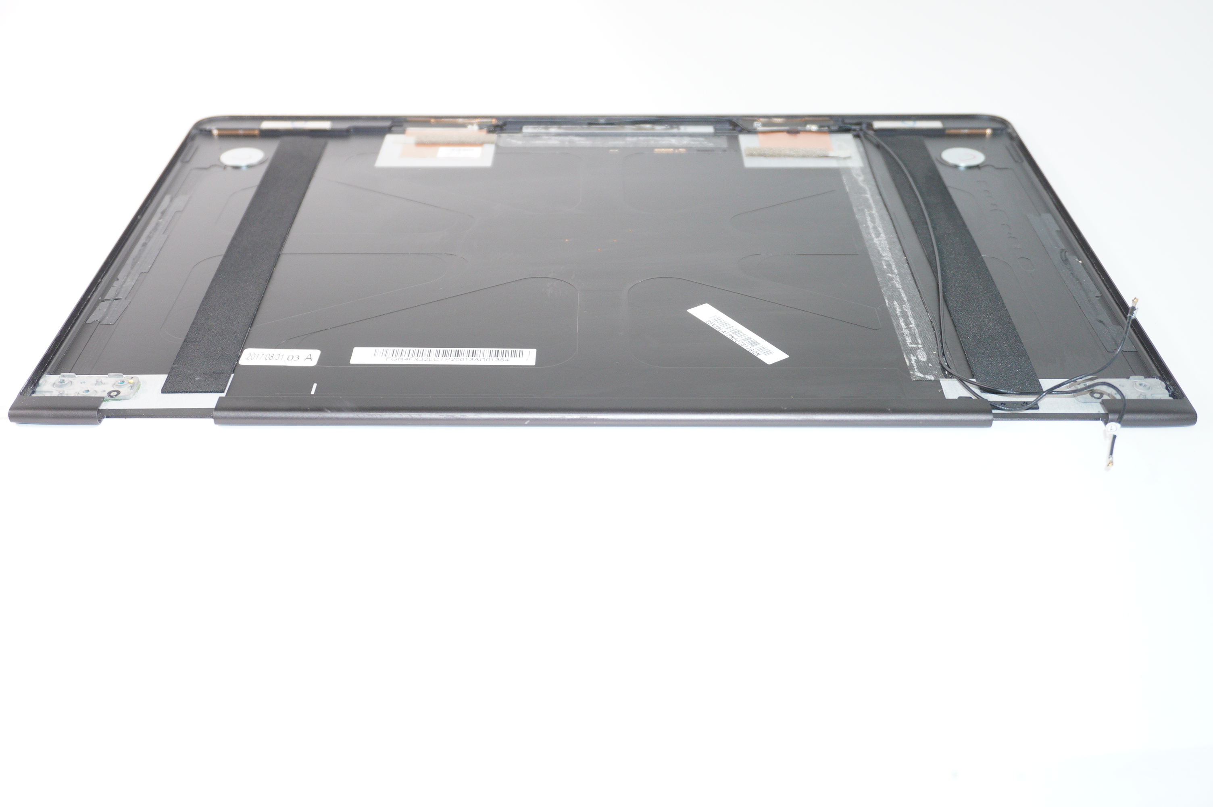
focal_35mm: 42
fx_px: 1414
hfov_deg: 46.4
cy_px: 404
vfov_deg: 31.8
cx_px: 606
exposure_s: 1/50
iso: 640
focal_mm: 28
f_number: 5
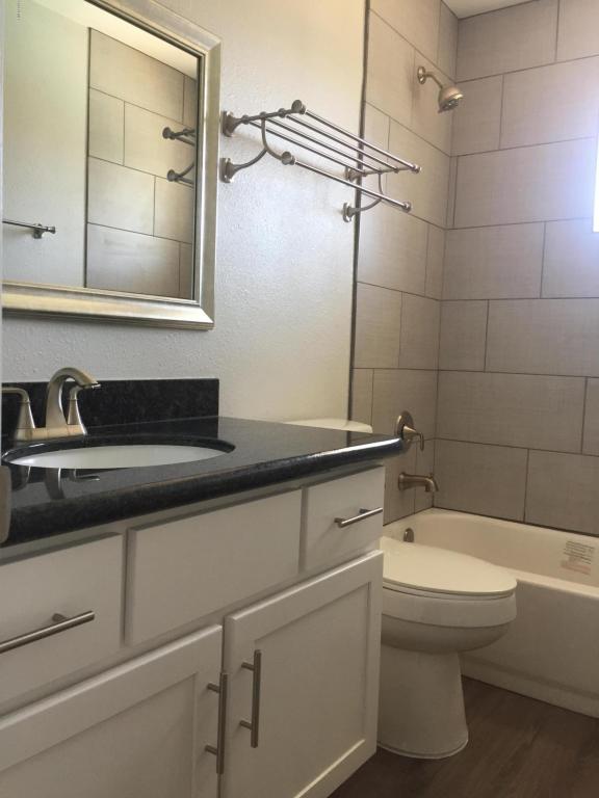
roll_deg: -2.6
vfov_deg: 61.7
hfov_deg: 48.2
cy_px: 399
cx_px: 300
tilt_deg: -2.8
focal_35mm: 29
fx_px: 669
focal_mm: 4.15
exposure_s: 1/30
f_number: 2.2
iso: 40
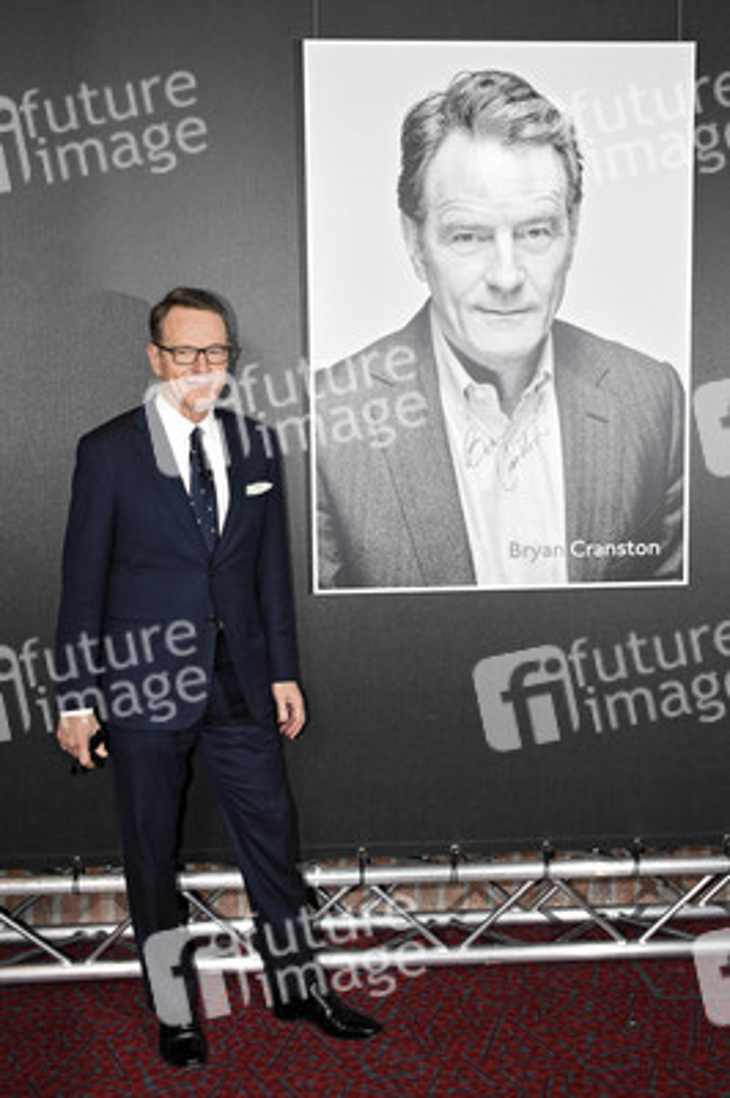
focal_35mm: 36
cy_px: 549
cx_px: 365
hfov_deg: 36.8
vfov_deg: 53.2
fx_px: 1097
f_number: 7.1
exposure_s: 1/160
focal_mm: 24
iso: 1600
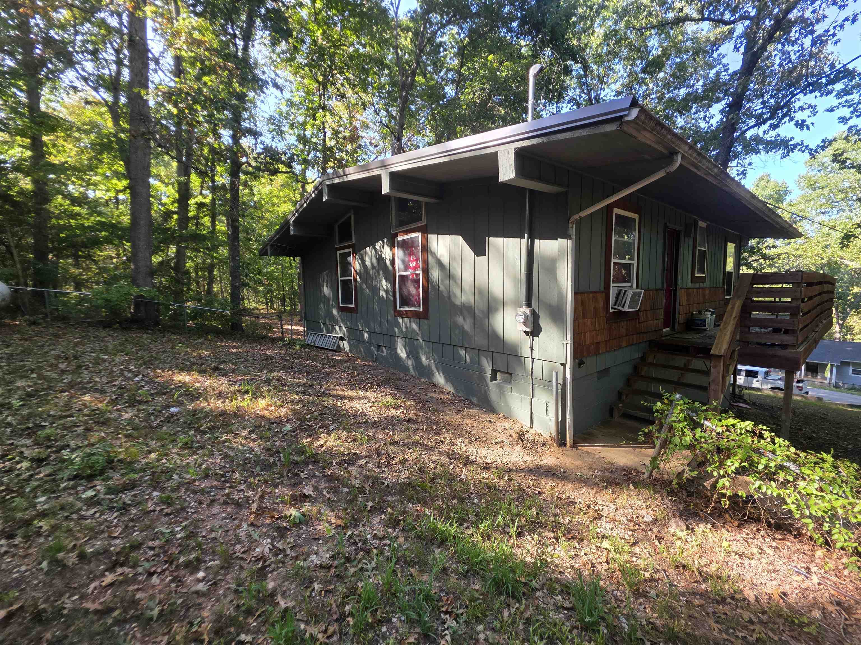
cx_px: 430
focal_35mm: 13
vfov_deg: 89.9
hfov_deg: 106.2
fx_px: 323
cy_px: 322
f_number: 1.9
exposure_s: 1/120
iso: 40
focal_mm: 2.2
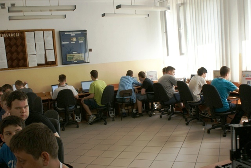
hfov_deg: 49.5
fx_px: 272
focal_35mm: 39
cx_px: 126
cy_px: 84
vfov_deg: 34.3
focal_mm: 26
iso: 400
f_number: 5.6
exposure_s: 1/80
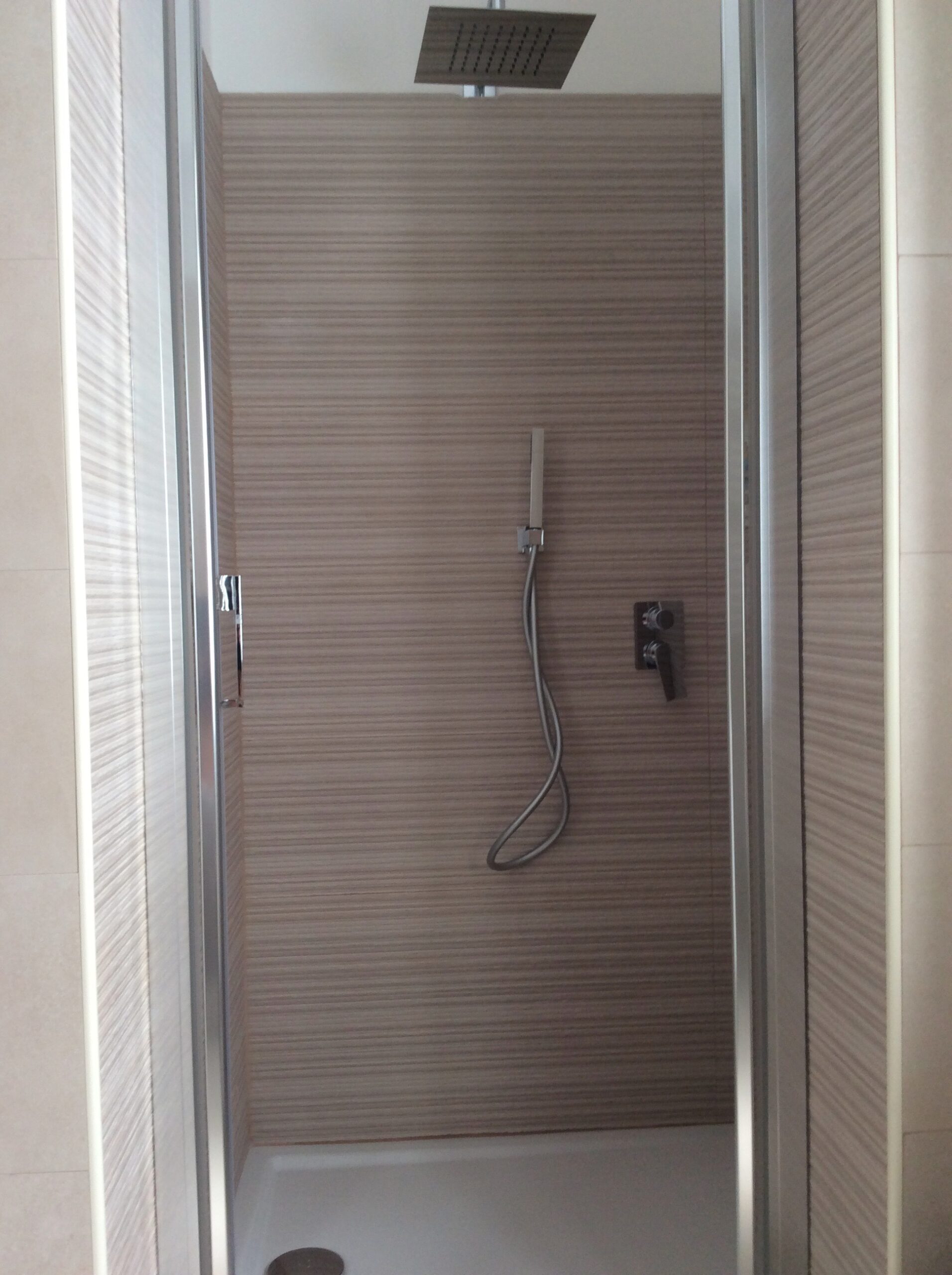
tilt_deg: -2.0
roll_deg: +2.2
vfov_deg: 56.9
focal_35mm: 32
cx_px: 476
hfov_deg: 44.1
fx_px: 1177
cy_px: 638
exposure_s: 1/25
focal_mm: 3.3
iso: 32
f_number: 2.4
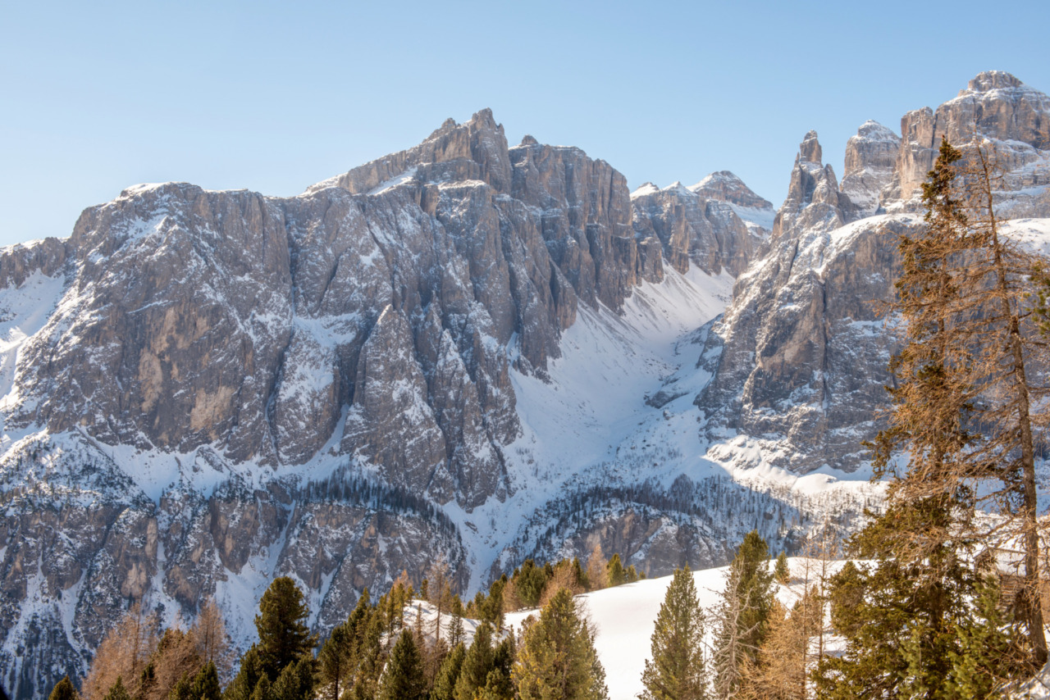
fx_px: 1284
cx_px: 525
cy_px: 350
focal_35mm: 44
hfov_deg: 44.5
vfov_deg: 30.5
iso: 100
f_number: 9
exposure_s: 1/160
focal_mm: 44
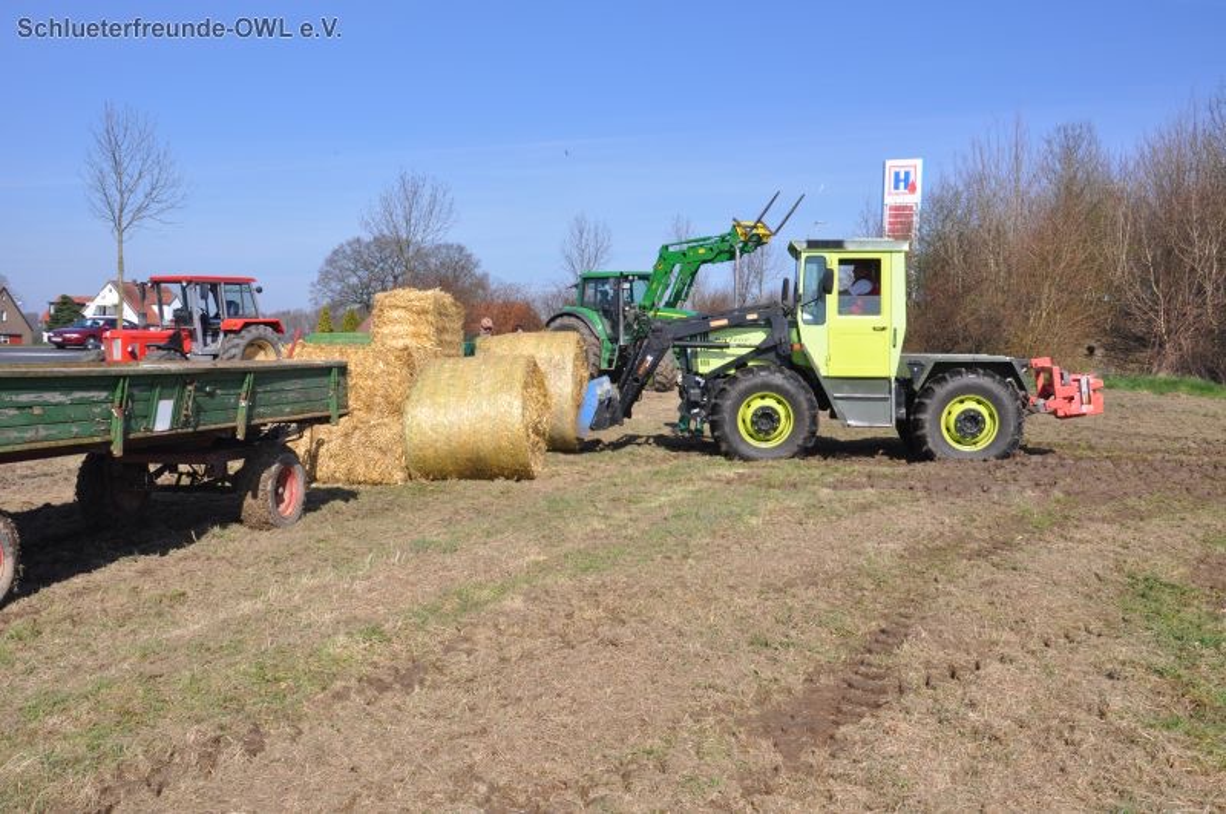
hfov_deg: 55.2
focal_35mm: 34
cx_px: 613
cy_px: 407
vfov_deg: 38.3
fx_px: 1173
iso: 200
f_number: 14
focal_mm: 23
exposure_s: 1/200
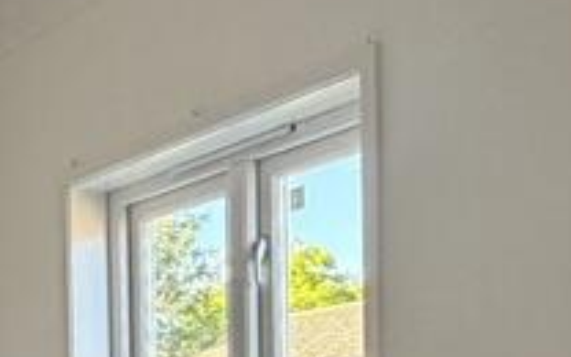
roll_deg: +2.1
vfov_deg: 16.0
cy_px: 571
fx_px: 1136
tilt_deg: -3.5
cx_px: -178
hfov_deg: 24.5
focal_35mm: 73
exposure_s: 1/121
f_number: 2.2
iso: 250
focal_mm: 2.22
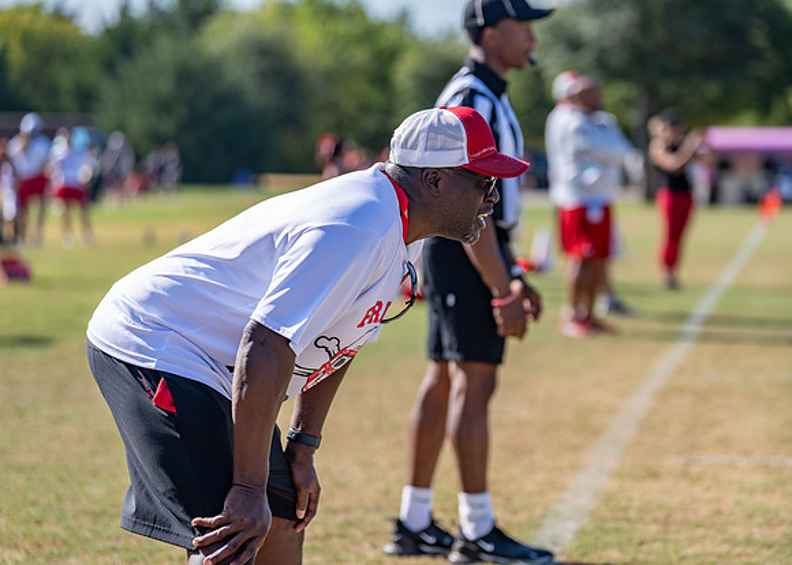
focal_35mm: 129
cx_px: 433
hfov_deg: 15.6
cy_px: 283
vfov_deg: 11.2
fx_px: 2890
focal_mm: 118
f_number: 2.8
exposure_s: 1/1600
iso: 100
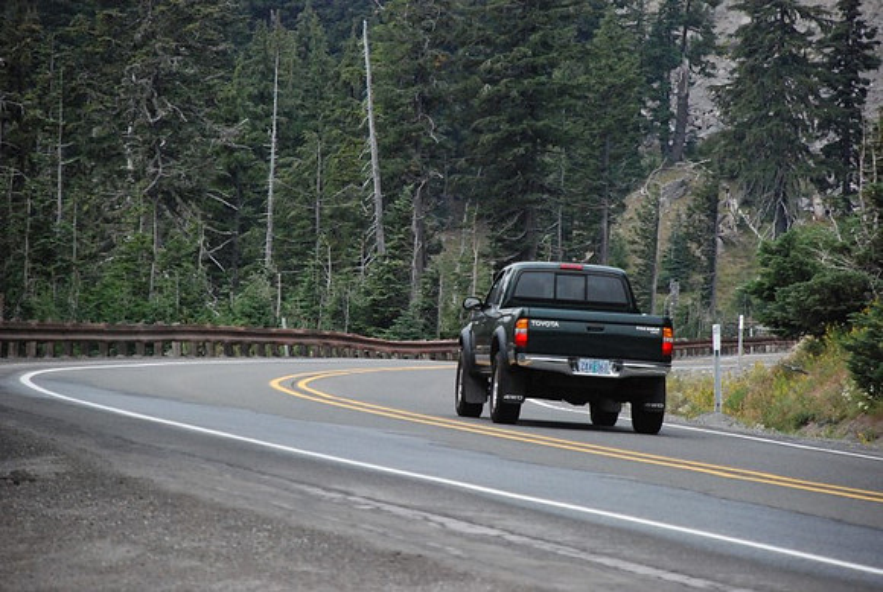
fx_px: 4976
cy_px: 296
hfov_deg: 10.1
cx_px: 442
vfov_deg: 6.8
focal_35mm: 202
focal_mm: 135
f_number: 5.6
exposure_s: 1/2500
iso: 1600
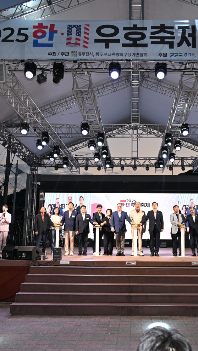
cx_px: 131
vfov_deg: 52.8
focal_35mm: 38
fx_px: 355
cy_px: 174
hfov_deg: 31.0
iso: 400
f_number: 4.5
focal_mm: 24
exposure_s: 1/100
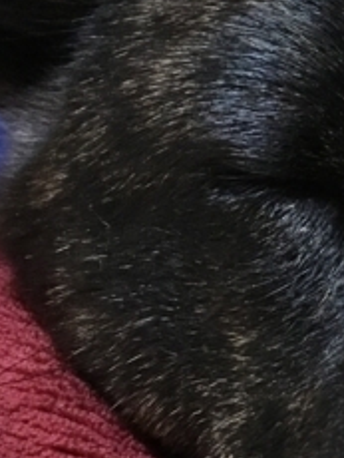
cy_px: 90
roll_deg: +0.4
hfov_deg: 11.0
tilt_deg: +2.3
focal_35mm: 129
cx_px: 557
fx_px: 1706
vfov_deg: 15.2
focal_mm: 4.15
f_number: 2.2
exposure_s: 1/15
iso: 200
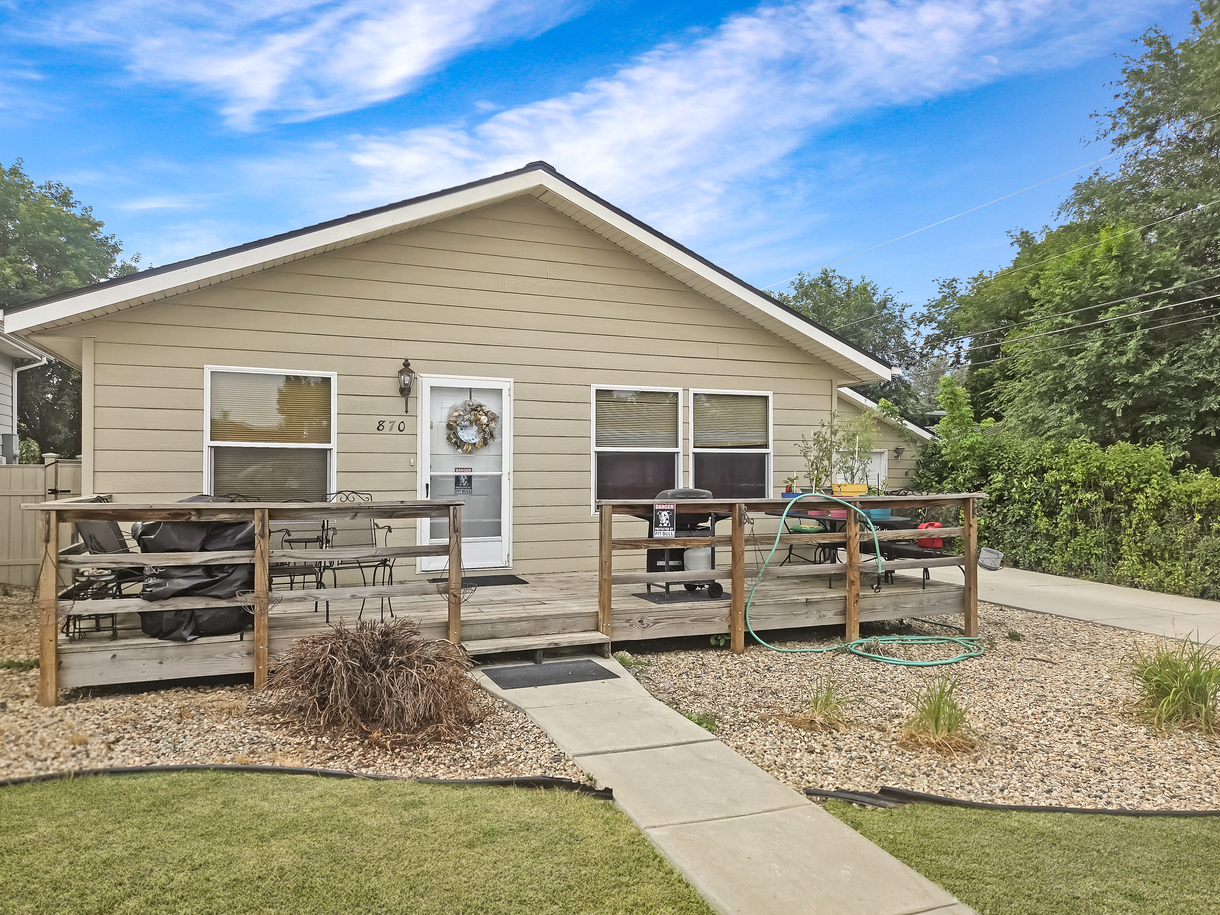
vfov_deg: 58.9
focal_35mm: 23
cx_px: 610
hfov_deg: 73.9
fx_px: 811
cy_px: 458
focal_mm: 5.4
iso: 80
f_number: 1.8
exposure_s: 1/3474
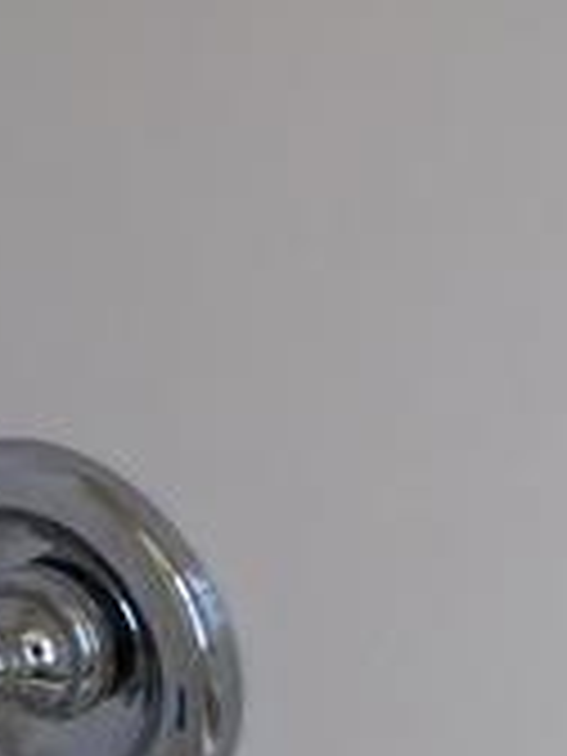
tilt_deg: -20.2
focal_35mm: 177
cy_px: 126
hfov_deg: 7.6
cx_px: -1008
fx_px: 3866
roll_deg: +4.5
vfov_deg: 11.1
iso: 32
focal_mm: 4.15
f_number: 2.2
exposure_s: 1/455
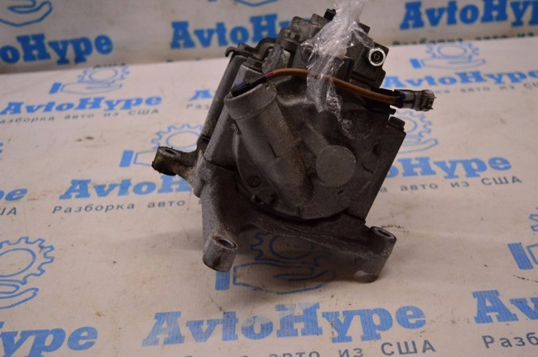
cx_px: 269
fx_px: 649
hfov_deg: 45.0
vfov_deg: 30.8
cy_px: 178
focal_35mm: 44
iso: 1600
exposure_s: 1/400
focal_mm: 29
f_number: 4.2
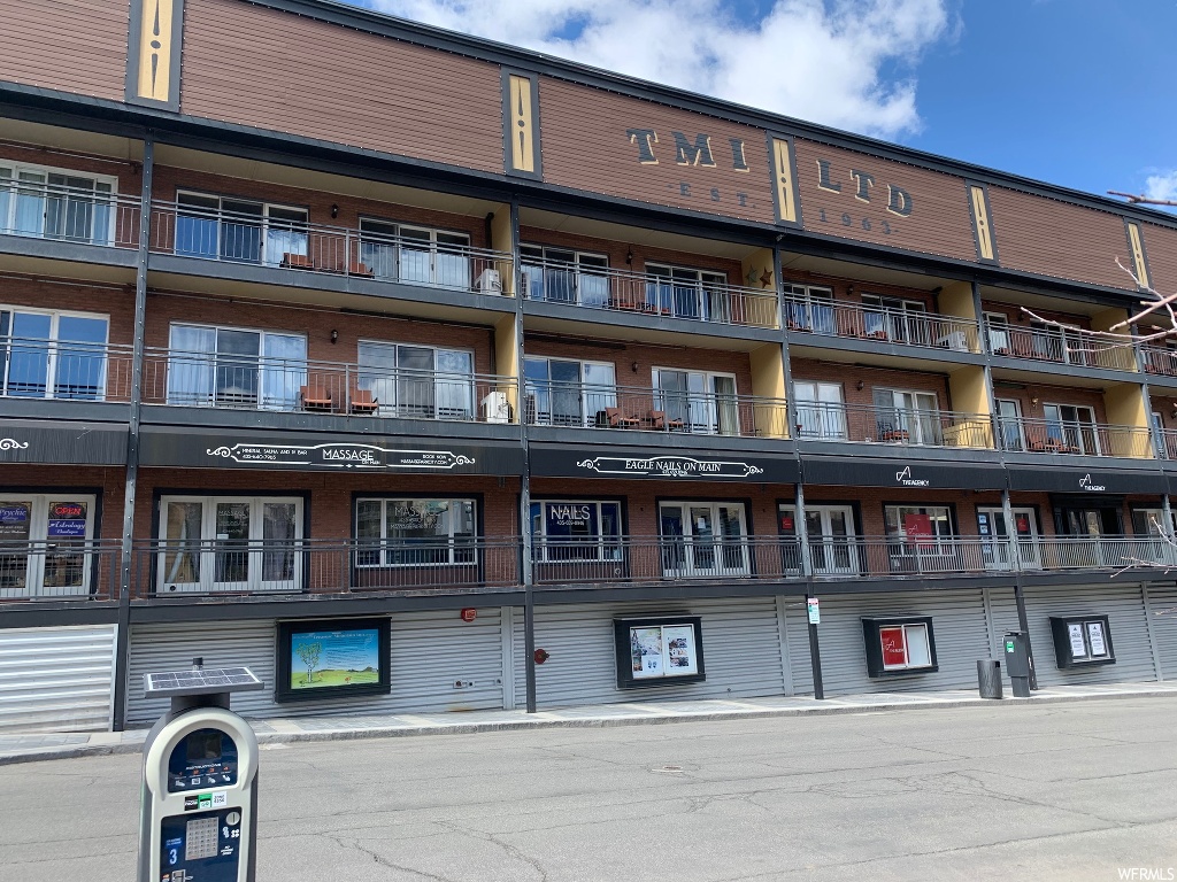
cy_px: 441
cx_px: 588
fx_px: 884
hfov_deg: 67.3
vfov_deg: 53.1
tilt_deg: +12.2
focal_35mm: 26
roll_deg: +1.8
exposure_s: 1/664
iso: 25
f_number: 1.8
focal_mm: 4.25
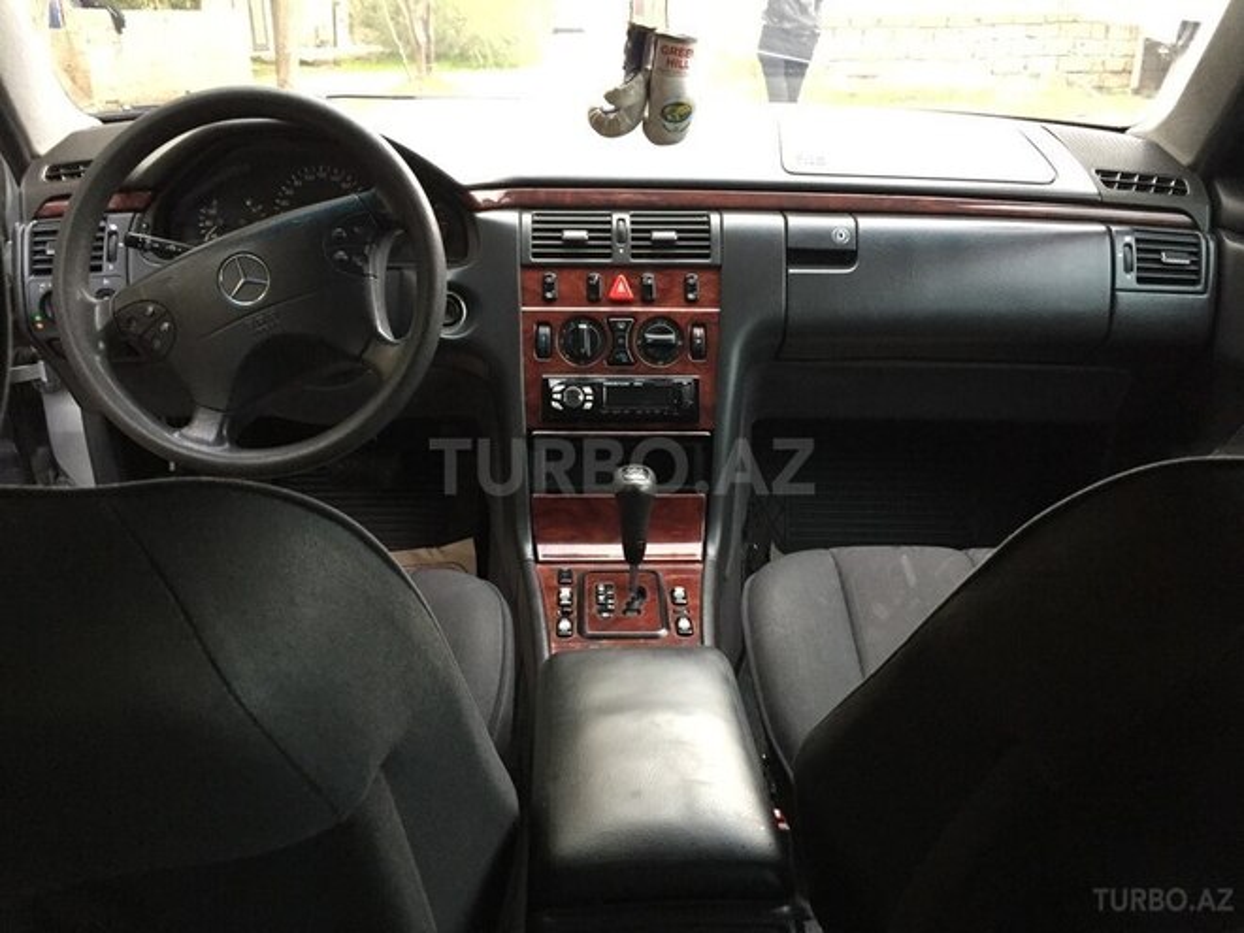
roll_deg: +0.4
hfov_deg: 61.7
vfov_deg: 48.2
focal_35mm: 29
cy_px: 466
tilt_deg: -22.2
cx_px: 622
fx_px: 1042
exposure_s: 1/33
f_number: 2.2
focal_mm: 4.15
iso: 200
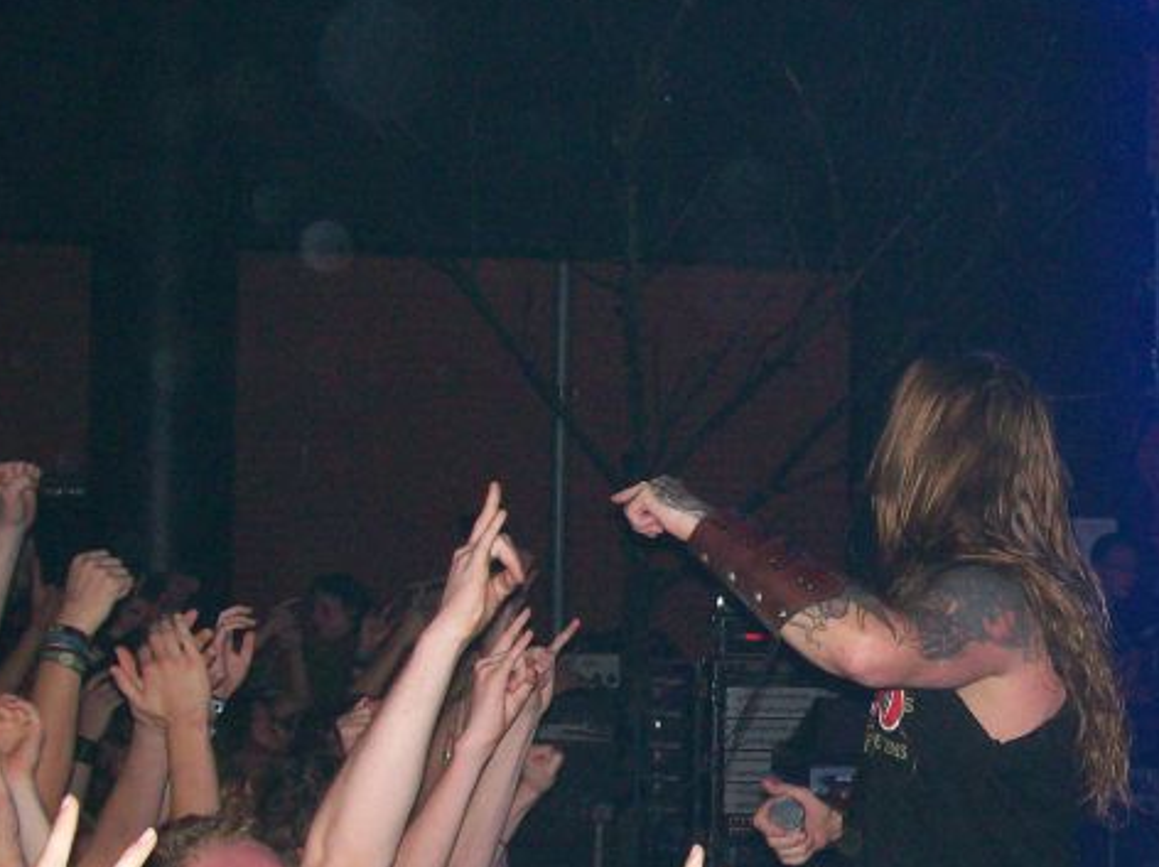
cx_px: 825
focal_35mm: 61
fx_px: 2040
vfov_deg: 23.8
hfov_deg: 31.3
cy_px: 599
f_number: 2.7
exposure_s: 1/64
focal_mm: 6
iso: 140
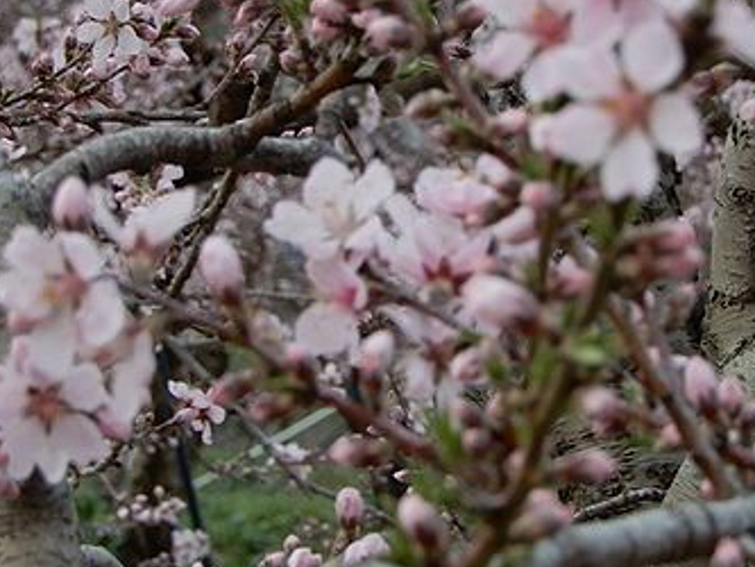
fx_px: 9164
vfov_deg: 3.5
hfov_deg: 4.7
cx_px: 528
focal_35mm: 420
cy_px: 278
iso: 140
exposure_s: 1/60
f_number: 5.6
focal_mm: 35.7
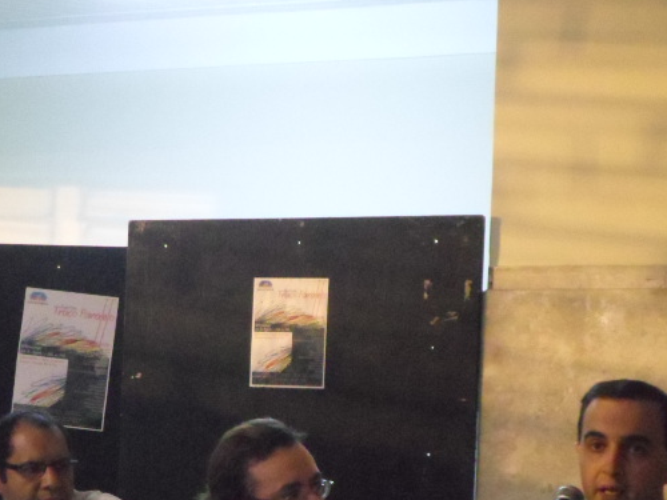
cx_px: 231
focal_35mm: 88
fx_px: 1696
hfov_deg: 22.2
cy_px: 460
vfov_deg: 16.5
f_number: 3.2
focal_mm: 7.8
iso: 800
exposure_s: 1/20
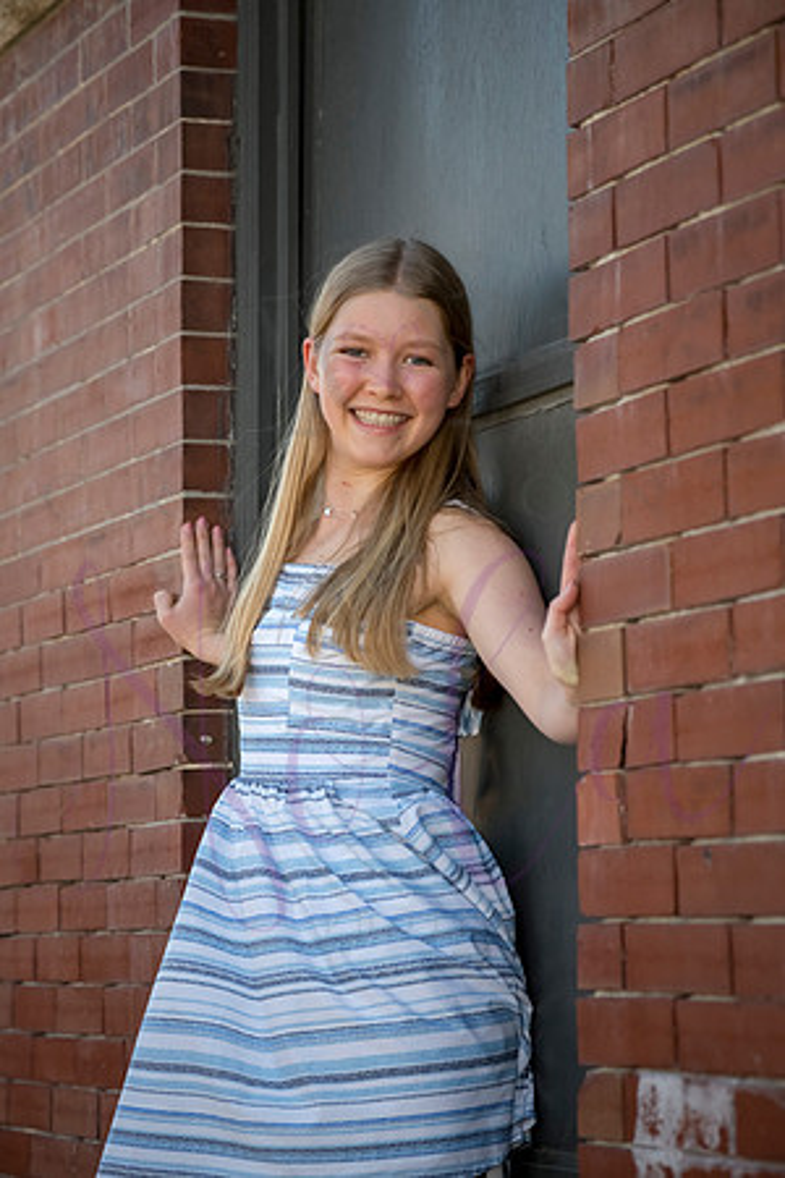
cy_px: 589
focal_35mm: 112
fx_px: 3663
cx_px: 392
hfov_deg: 12.2
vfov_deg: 18.3
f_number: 6.3
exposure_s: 1/1000
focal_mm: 112
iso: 800
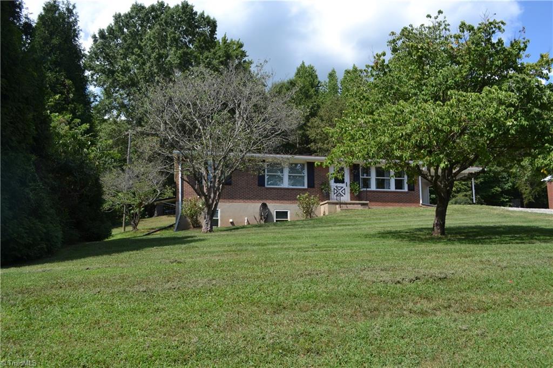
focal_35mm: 30
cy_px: 184
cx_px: 276
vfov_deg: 43.6
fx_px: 461
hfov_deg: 61.9
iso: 100
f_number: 7.1
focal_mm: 20
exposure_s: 1/200
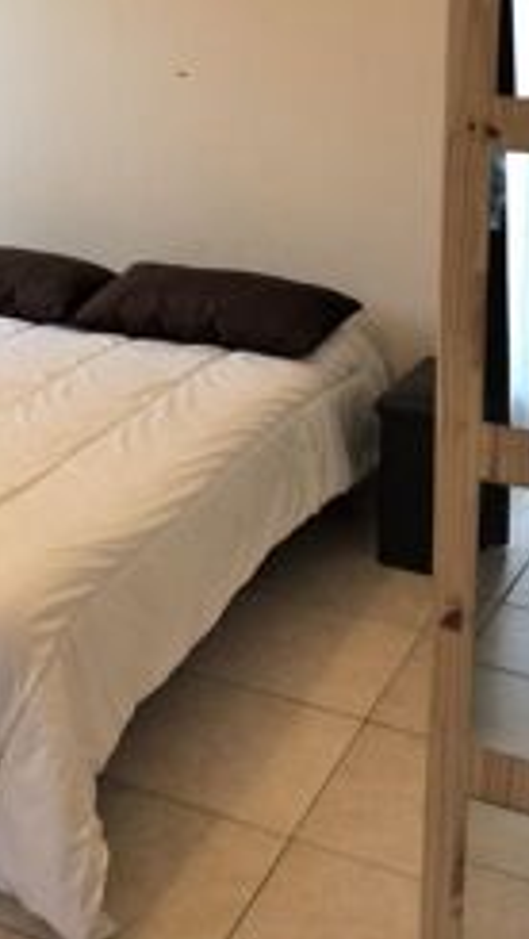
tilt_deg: -7.9
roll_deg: +0.3
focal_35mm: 55
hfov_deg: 21.3
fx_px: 1370
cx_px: 46
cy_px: 136
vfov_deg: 36.0
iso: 125
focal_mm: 4.15
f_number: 2.2
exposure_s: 1/33
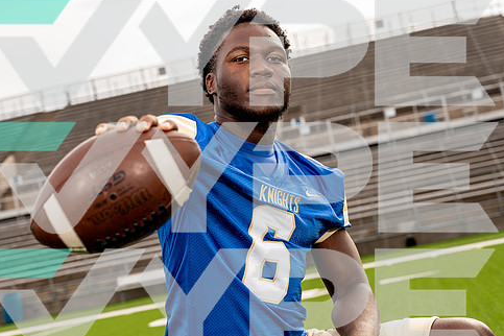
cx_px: 233
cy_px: 178
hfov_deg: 24.2
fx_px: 1176
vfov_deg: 16.3
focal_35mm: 84
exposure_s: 1/250
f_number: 5.6
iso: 100
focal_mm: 70
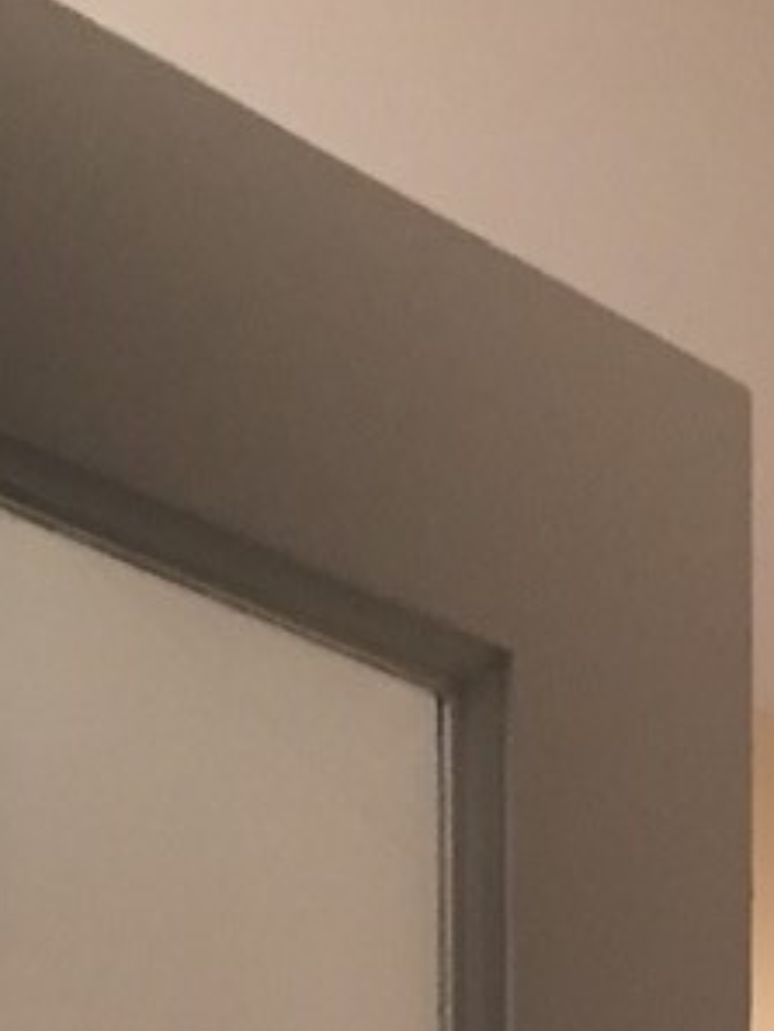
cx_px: 1156
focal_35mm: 156
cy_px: 2413
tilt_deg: -0.2
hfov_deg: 9.3
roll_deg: +0.3
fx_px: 4647
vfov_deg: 10.9
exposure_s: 1/30
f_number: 2.2
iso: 125
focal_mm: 4.15
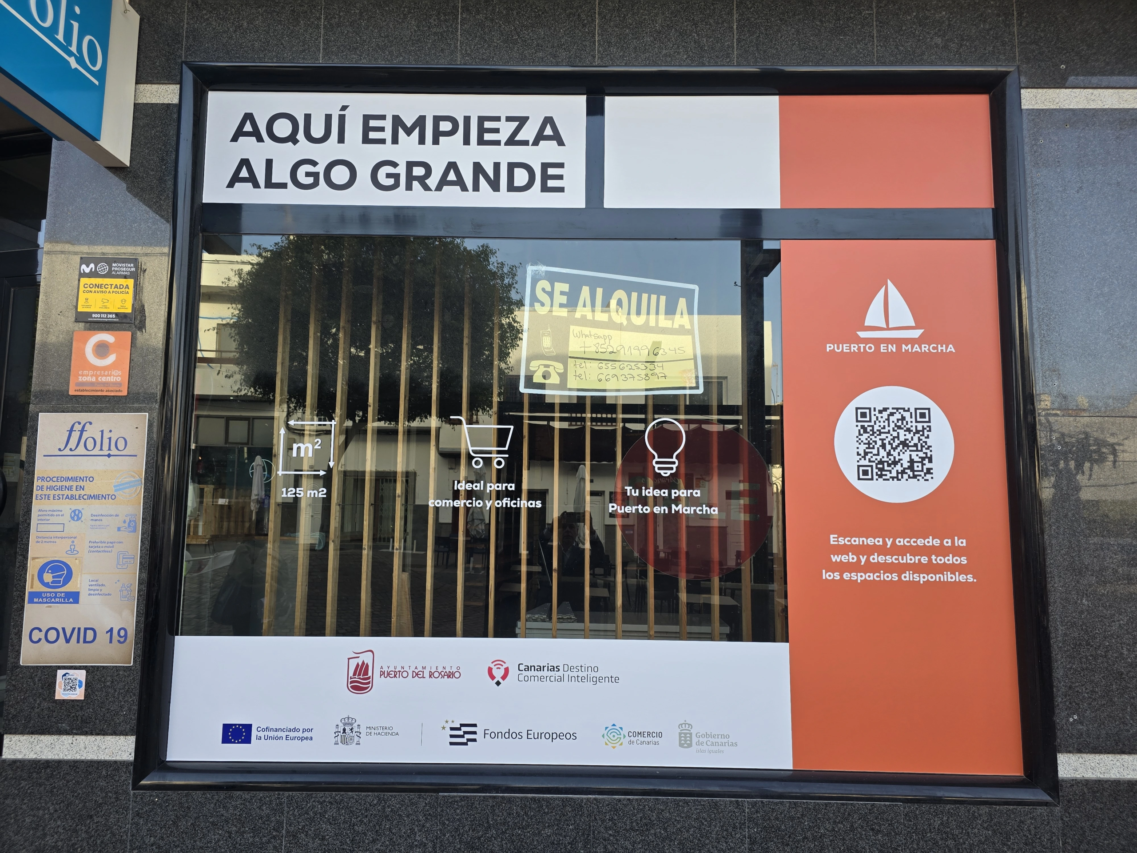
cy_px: 426
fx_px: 755
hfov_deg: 73.9
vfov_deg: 58.9
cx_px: 568
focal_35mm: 23
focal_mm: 6.3
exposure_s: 1/180
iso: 32
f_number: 1.7
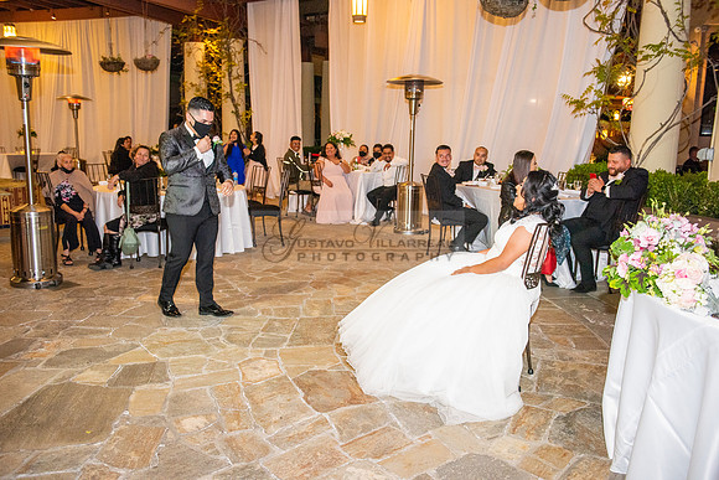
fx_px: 619
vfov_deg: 42.3
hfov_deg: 60.3
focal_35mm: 31
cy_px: 240
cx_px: 360
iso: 1600
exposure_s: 1/160
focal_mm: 31
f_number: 4
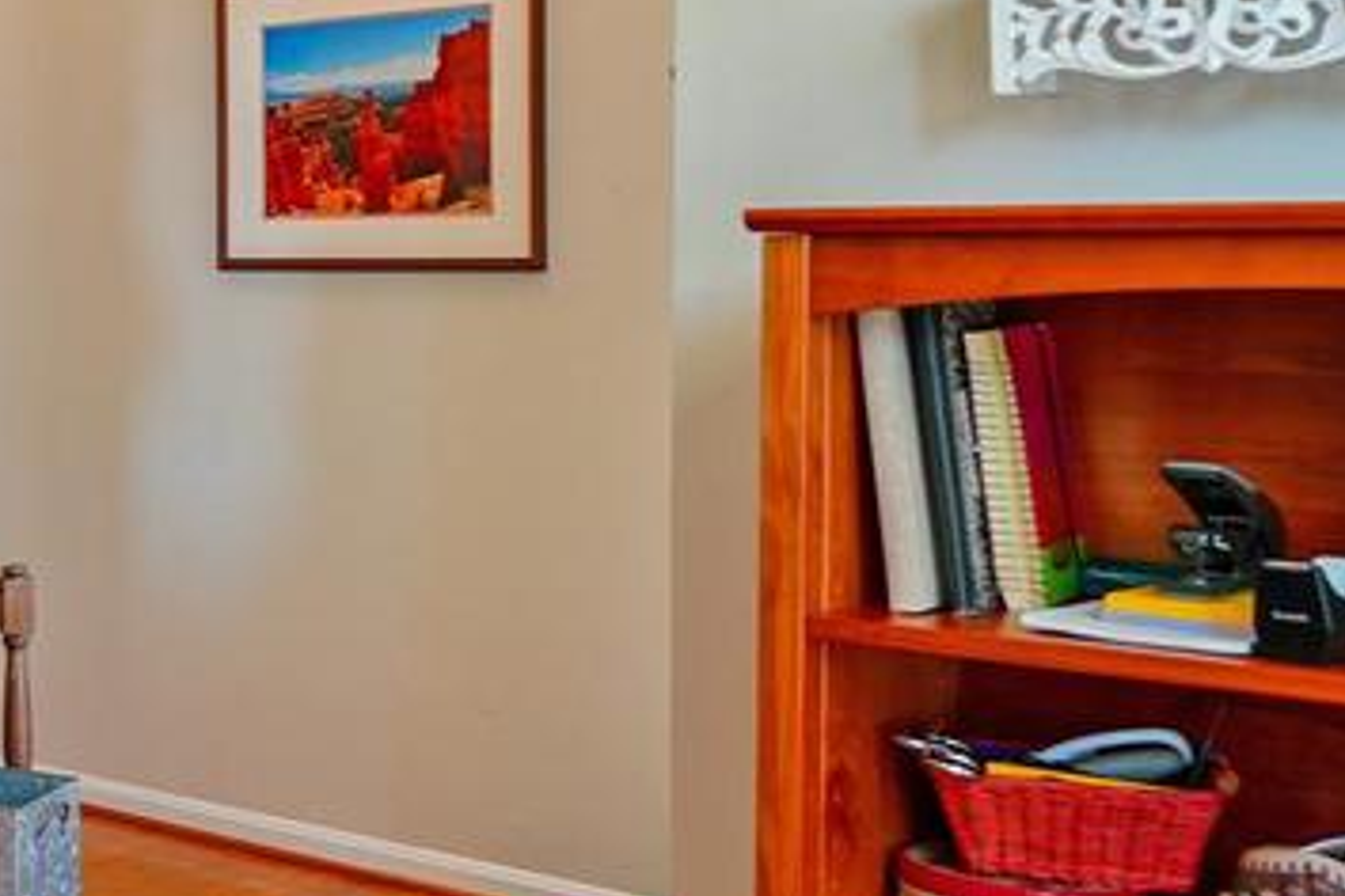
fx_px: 2279
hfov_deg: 29.0
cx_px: -220
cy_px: 285
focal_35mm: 61
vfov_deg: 22.2
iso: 160
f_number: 2.8
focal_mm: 10
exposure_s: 1/30
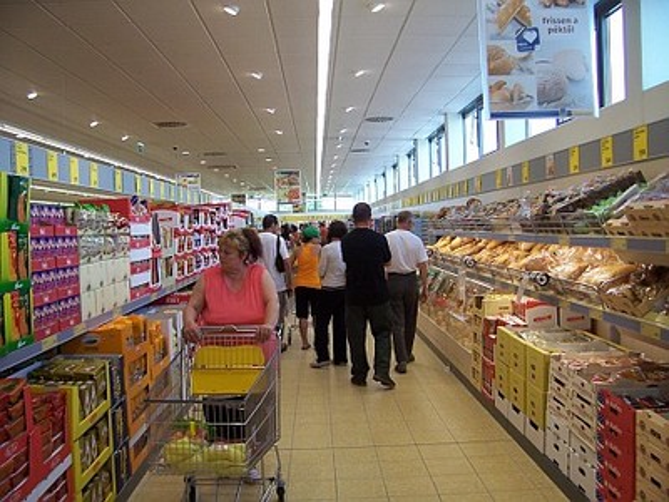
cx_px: 334
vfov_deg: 41.8
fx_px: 657
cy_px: 251
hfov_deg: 54.0
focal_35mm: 34
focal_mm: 5.6
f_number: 2.7
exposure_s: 1/90
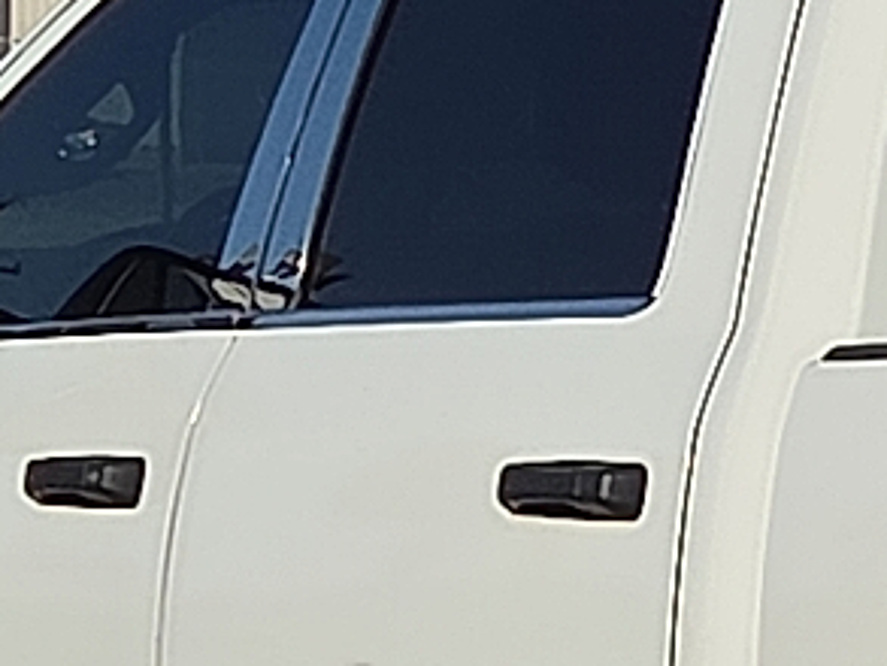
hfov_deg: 7.1
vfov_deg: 5.4
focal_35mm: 273
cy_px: 605
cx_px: 1611
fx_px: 6998
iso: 63
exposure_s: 1/10000
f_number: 1.8
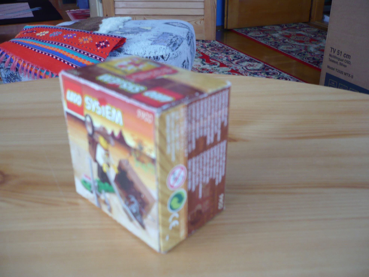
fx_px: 373
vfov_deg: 40.7
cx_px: 184
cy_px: 138
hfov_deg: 52.6
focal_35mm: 35
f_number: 2.8
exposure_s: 1/25
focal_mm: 5.8
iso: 100
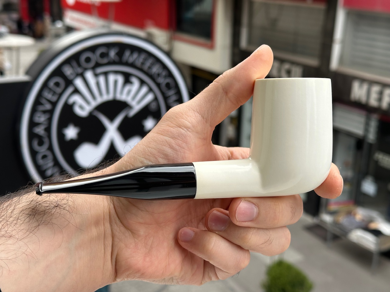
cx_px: 195
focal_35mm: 48
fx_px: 541
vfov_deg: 30.3
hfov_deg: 39.7
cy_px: 146
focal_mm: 6.86
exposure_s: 1/919
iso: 64
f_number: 1.78
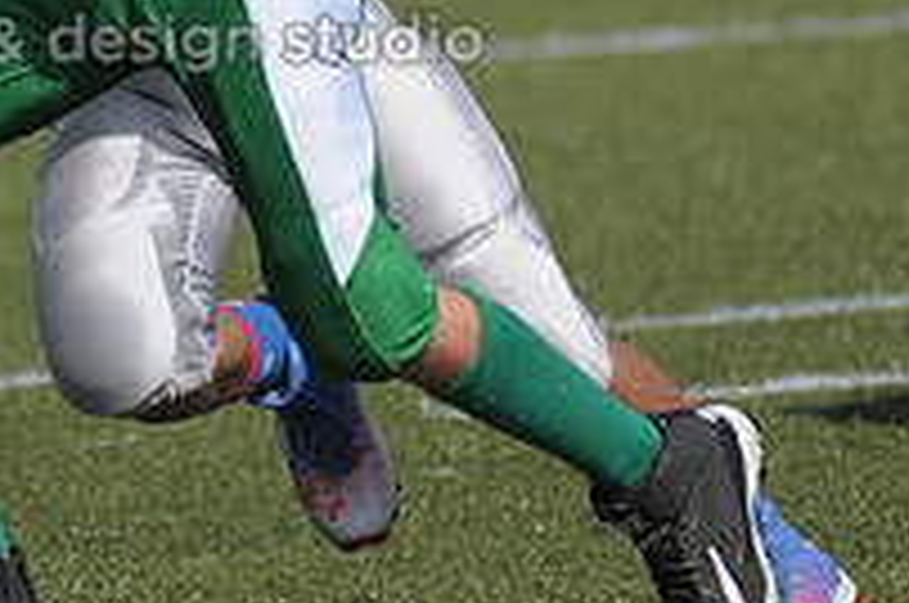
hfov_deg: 2.0
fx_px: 26016
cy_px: -124
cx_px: 0
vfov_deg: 1.3
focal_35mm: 1032
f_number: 4
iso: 640
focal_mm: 240
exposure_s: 1/8000
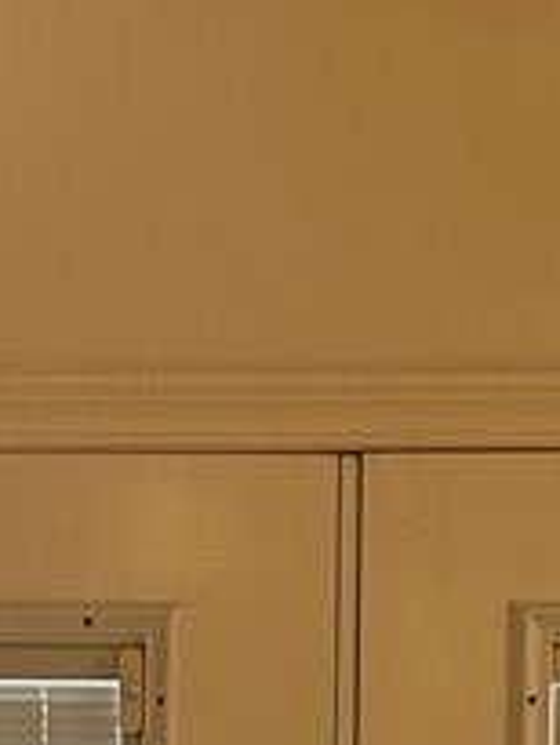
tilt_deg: -2.7
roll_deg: -0.7
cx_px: 342
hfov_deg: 12.4
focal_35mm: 120
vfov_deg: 14.1
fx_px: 2586
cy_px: 1443
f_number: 1.78
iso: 320
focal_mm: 6.86
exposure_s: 1/60
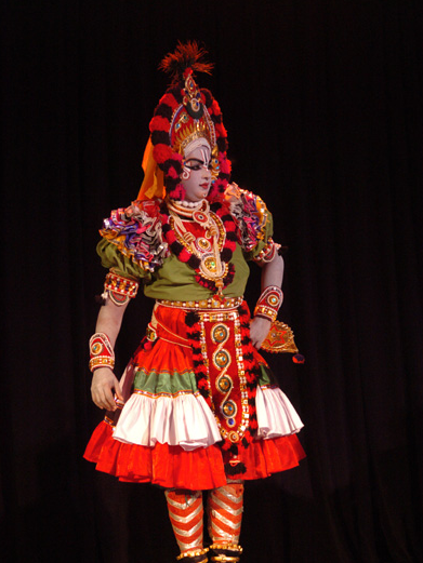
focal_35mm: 63
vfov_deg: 30.7
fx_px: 1026
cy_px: 303
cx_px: 213
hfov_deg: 23.3
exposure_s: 1/100
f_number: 2.8
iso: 800
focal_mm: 38
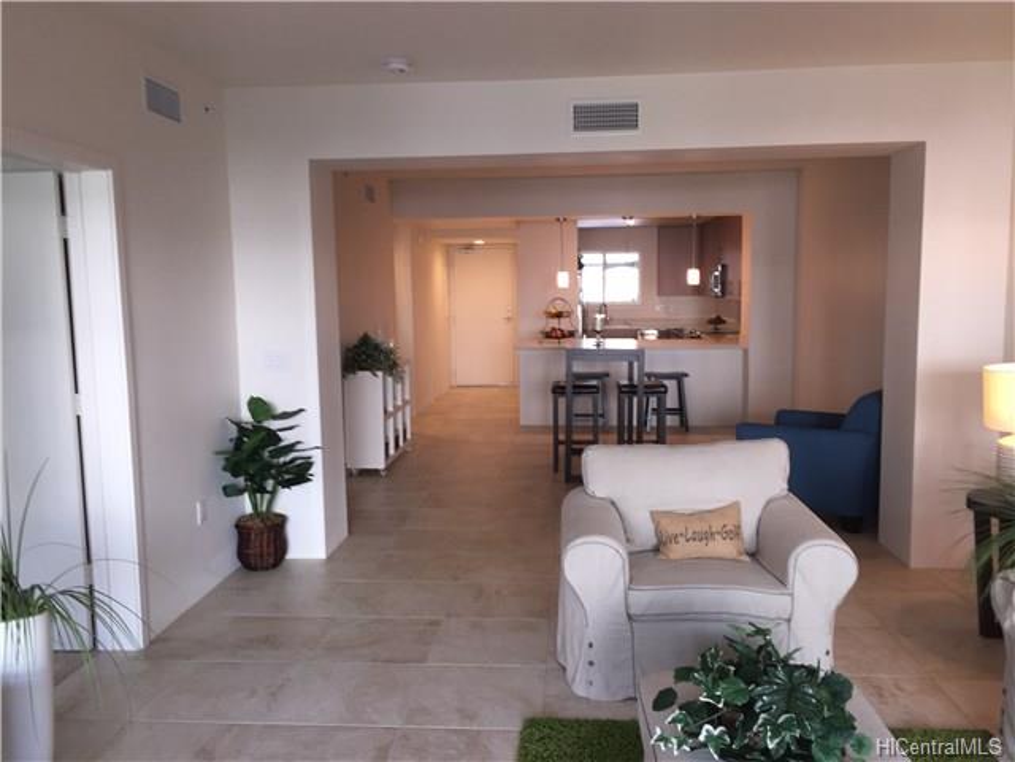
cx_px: 508
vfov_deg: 48.2
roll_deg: -0.3
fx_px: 850
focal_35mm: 29
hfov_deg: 61.7
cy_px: 381
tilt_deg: -6.5
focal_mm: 4.15
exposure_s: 1/30
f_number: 2.2
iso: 50
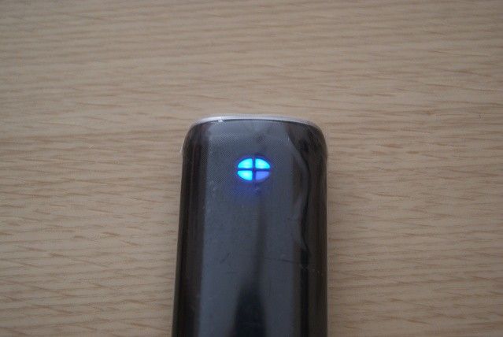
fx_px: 735
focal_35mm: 52
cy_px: 168
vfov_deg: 25.8
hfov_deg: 37.8
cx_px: 252
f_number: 5
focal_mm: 35
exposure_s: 1/10
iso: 400
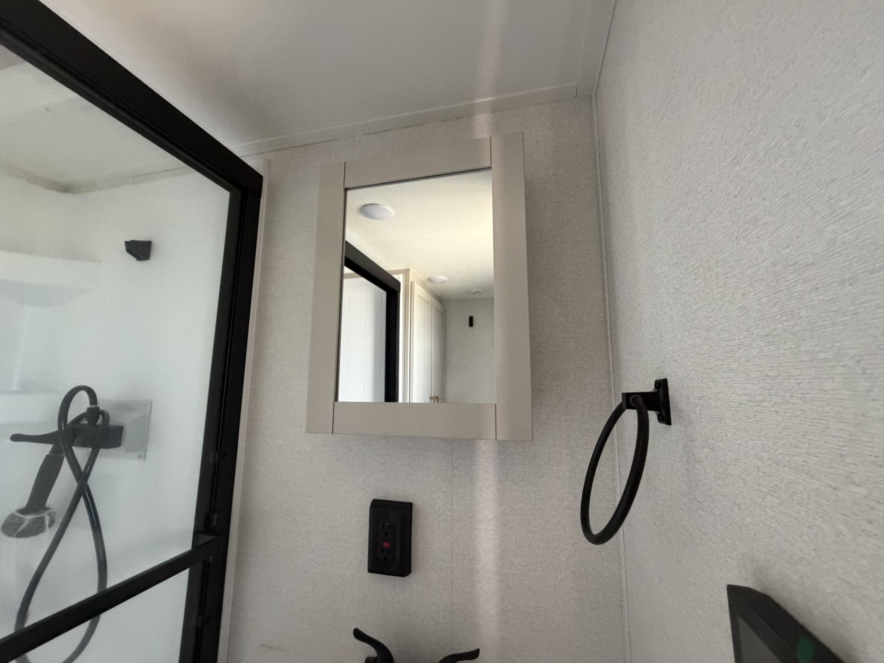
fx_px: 358
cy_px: 332
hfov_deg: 102.1
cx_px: 442
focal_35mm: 14
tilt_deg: +7.7
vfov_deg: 85.7
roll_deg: -0.7
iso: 400
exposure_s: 1/60
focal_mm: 2.22
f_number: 2.2
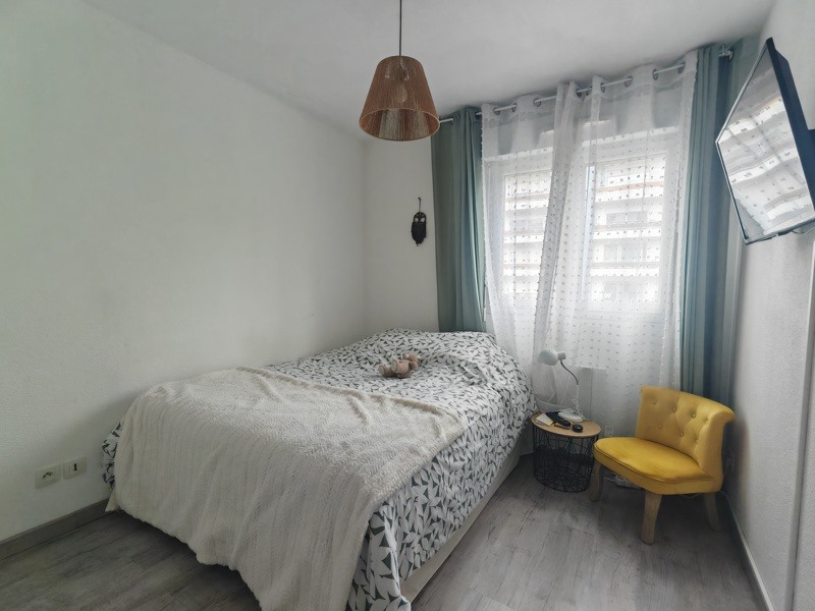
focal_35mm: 16
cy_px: 306
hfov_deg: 94.5
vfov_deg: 78.1
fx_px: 377
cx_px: 408
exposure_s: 1/100
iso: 50
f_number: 2.2
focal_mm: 1.96
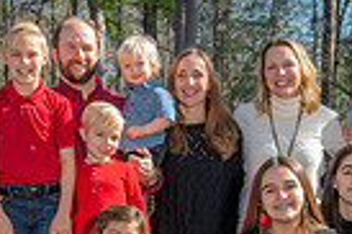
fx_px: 1650
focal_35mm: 169
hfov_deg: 12.2
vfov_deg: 7.9
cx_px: 157
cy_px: 378
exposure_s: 1/250
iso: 80
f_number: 5
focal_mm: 40
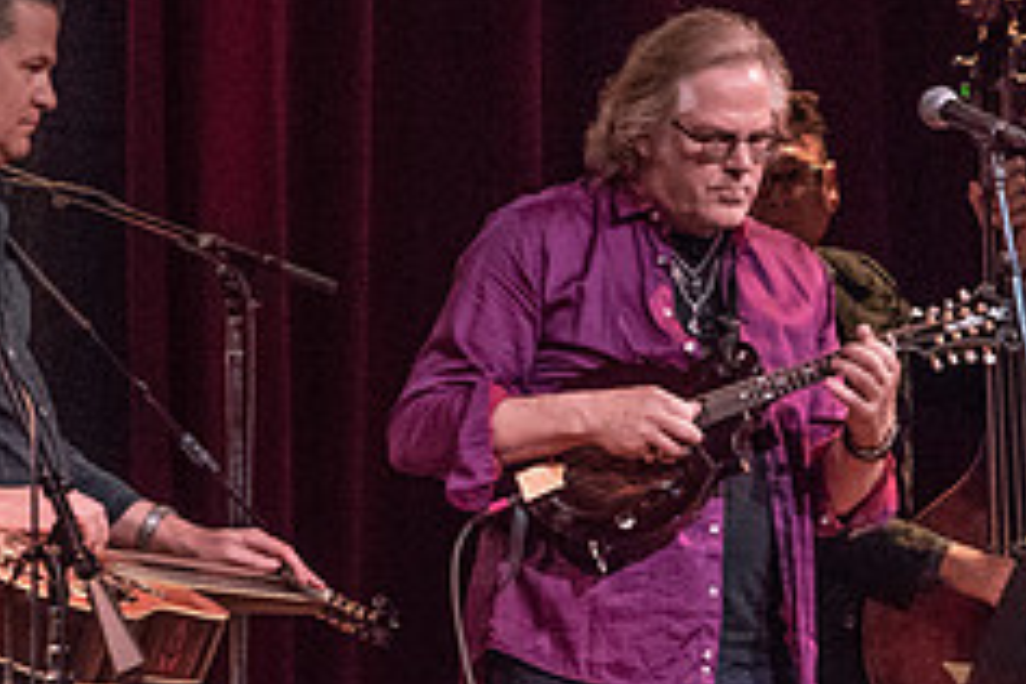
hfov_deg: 4.7
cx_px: 307
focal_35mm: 436
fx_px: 12425
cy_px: 279
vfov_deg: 3.2
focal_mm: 178
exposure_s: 1/125
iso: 6400
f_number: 8
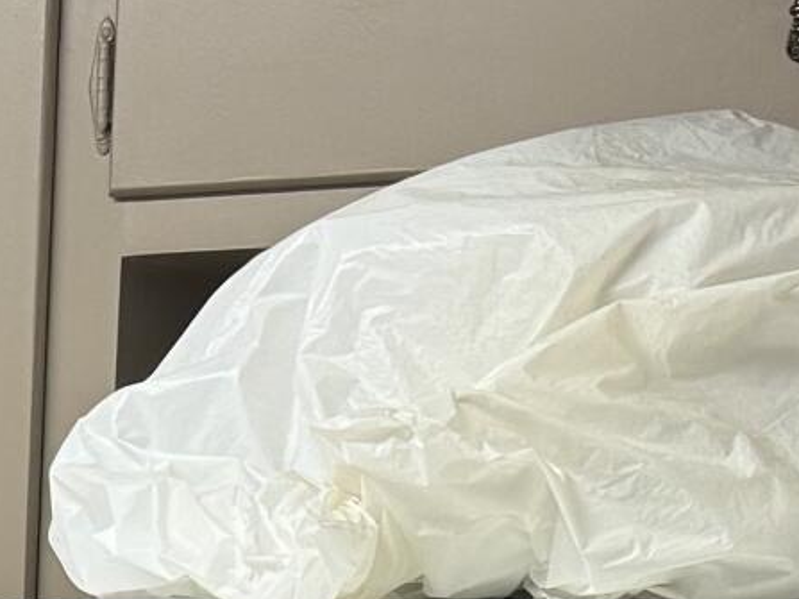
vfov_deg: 8.8
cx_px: -704
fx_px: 3715
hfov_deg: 11.3
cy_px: 1144
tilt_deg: -10.5
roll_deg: +0.3
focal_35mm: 161
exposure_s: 1/60
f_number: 1.78
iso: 160
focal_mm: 6.76
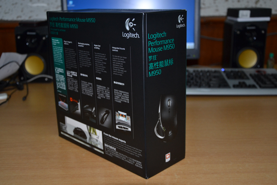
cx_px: 138
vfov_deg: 31.9
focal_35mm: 42
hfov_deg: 46.4
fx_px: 323
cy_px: 92
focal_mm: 28
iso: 800
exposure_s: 1/60
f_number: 4
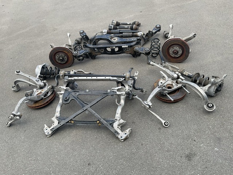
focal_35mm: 29
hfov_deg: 61.7
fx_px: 195
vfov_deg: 48.2
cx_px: 116
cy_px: 88
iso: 16
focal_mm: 3
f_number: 1.8
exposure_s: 1/310
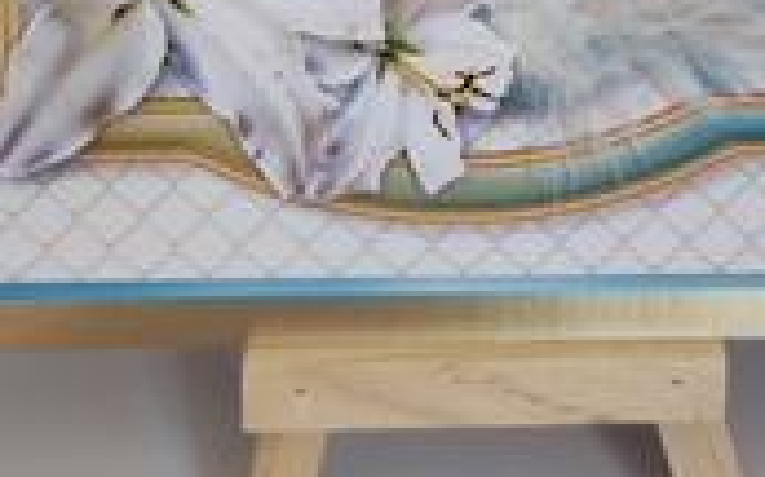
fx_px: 1438
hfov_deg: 29.7
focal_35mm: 69
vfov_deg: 17.3
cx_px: 460
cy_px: -208
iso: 436
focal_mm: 4.7
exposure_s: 1/50
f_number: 1.79
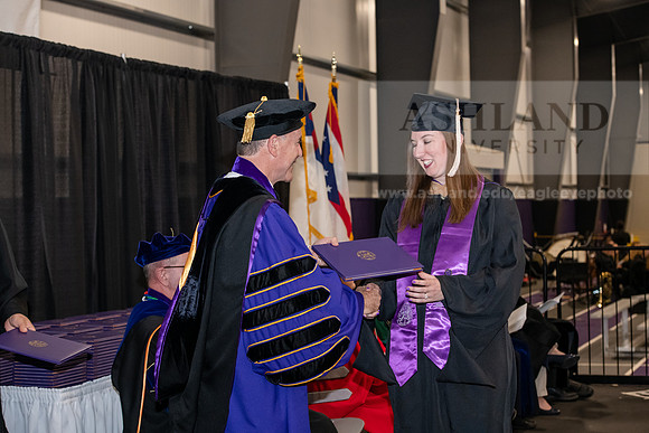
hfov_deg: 28.8
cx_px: 324
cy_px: 216
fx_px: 1262
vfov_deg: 19.5
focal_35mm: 70
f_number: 5.6
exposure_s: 1/200
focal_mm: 70
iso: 2500
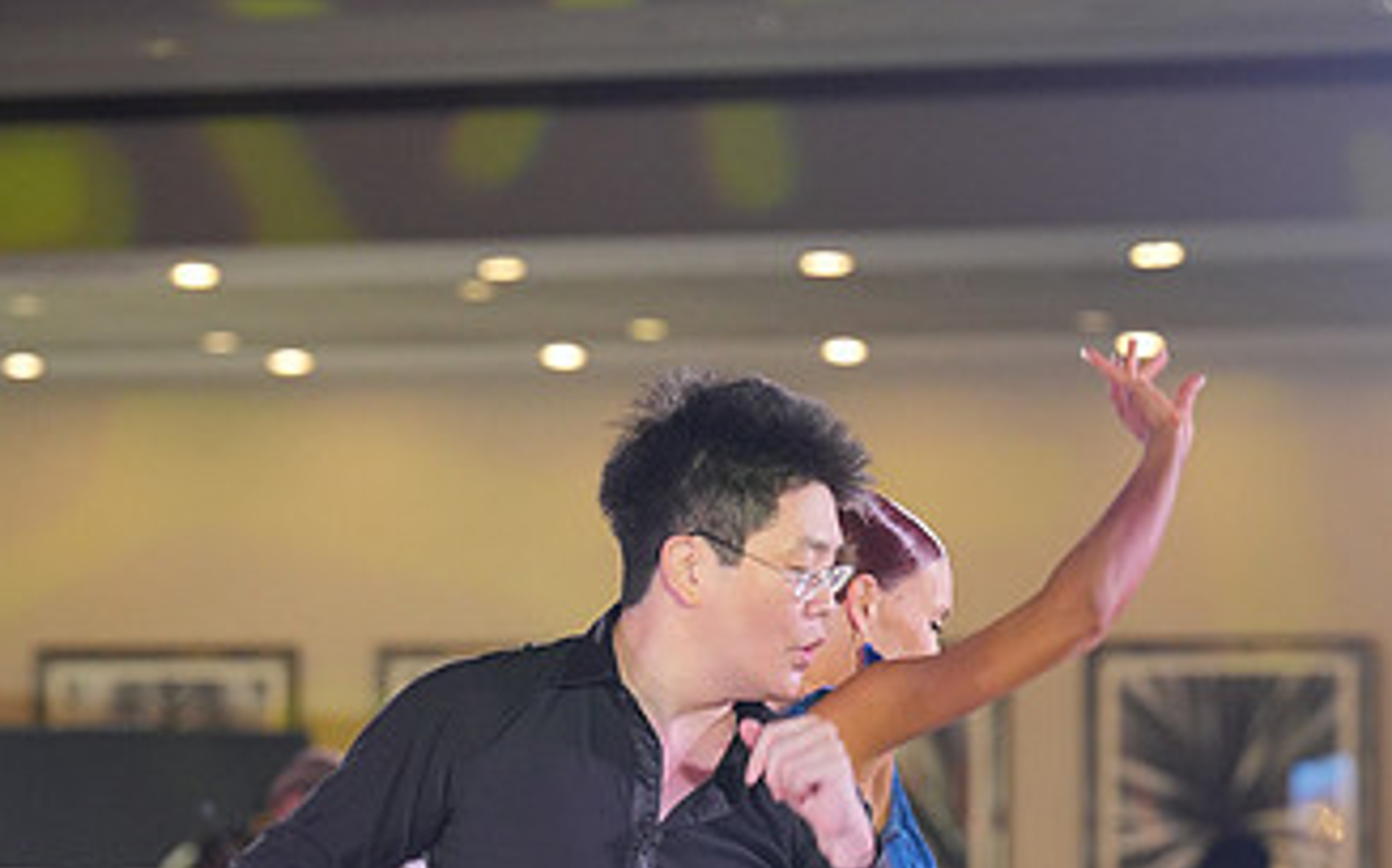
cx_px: 743
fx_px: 7963
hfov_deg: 10.0
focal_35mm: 210
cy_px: 1157
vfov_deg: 6.2
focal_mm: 116
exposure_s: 1/400
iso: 2500
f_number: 4
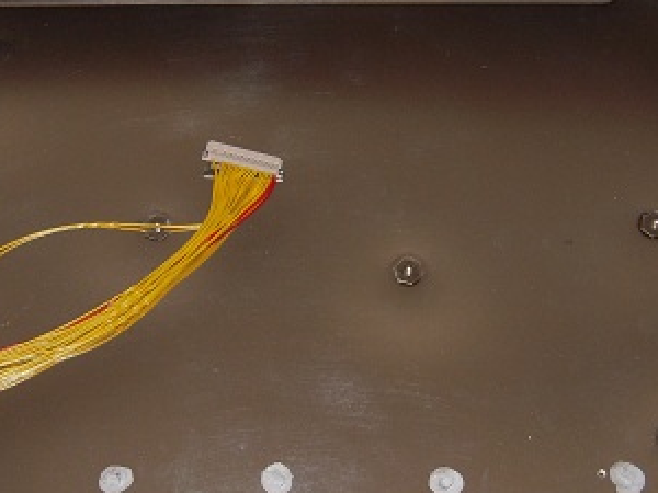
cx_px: 305
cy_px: 344
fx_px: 1901
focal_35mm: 100
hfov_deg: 19.6
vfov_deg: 14.8
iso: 100
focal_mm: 8.9
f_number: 3.5
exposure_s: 1/30
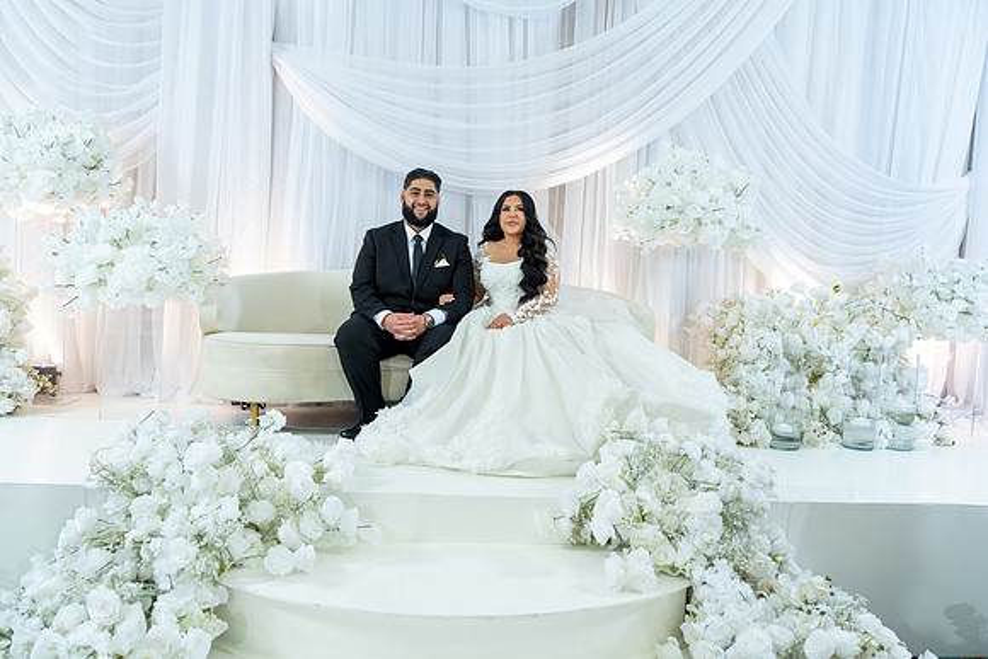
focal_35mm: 28
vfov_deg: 46.4
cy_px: 330
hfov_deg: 65.5
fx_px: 769
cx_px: 494
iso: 800
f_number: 2.8
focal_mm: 28
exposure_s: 1/160
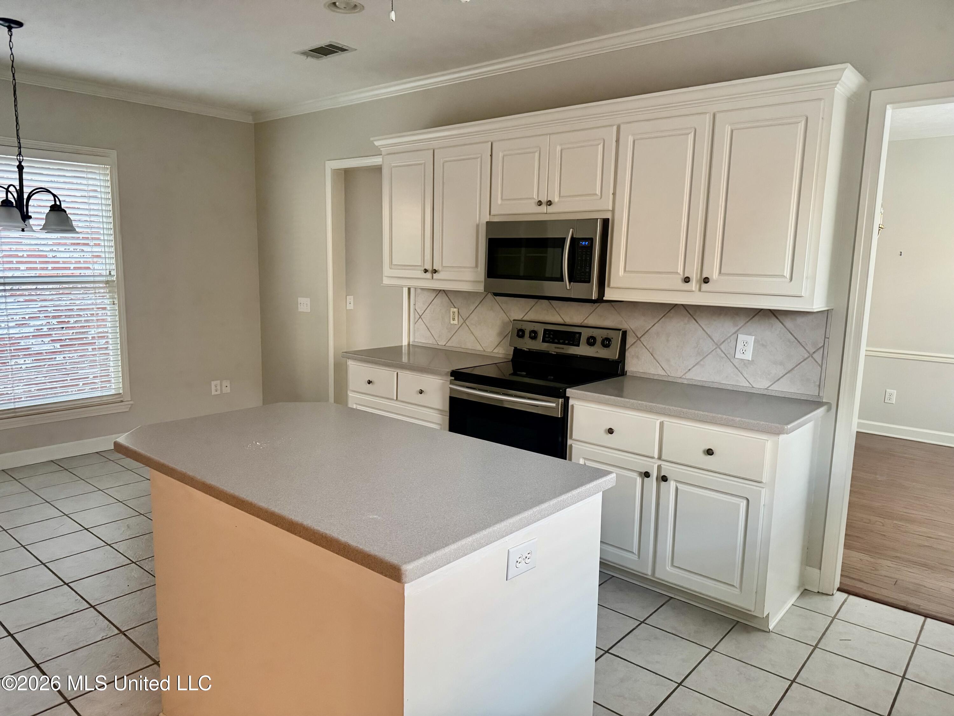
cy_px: 358
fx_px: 661
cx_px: 477
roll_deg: -1.1
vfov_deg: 56.8
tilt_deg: -8.3
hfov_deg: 71.6
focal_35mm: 24
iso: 500
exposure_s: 1/60
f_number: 1.78
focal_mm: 6.76
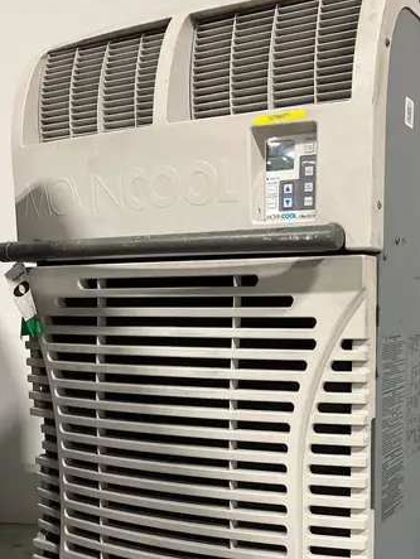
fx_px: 695
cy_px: 396
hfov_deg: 33.3
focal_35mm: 43
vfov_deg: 42.9
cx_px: 285
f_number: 1.6
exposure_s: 1/60
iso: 200
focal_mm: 5.1
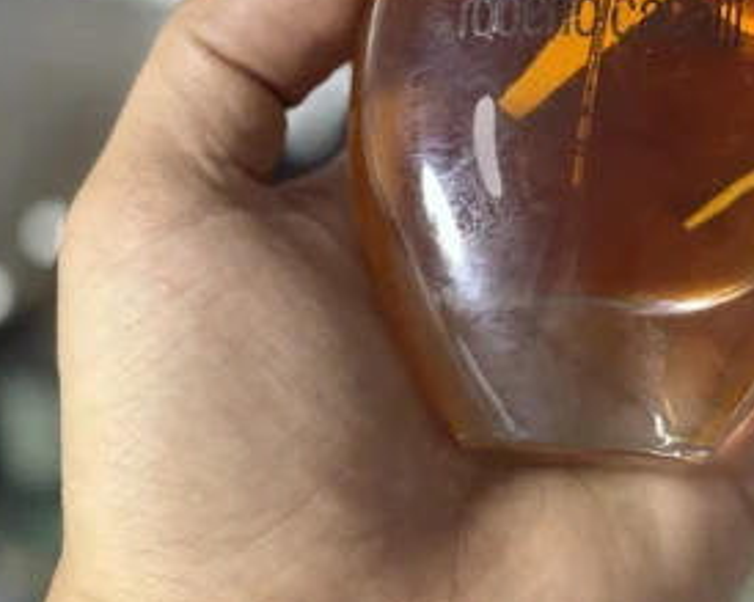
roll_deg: -1.8
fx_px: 2186
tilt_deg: -26.0
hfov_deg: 19.4
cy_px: 109
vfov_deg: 15.6
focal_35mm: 98
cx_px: 556
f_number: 1.78
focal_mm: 6.76
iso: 200
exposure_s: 1/33
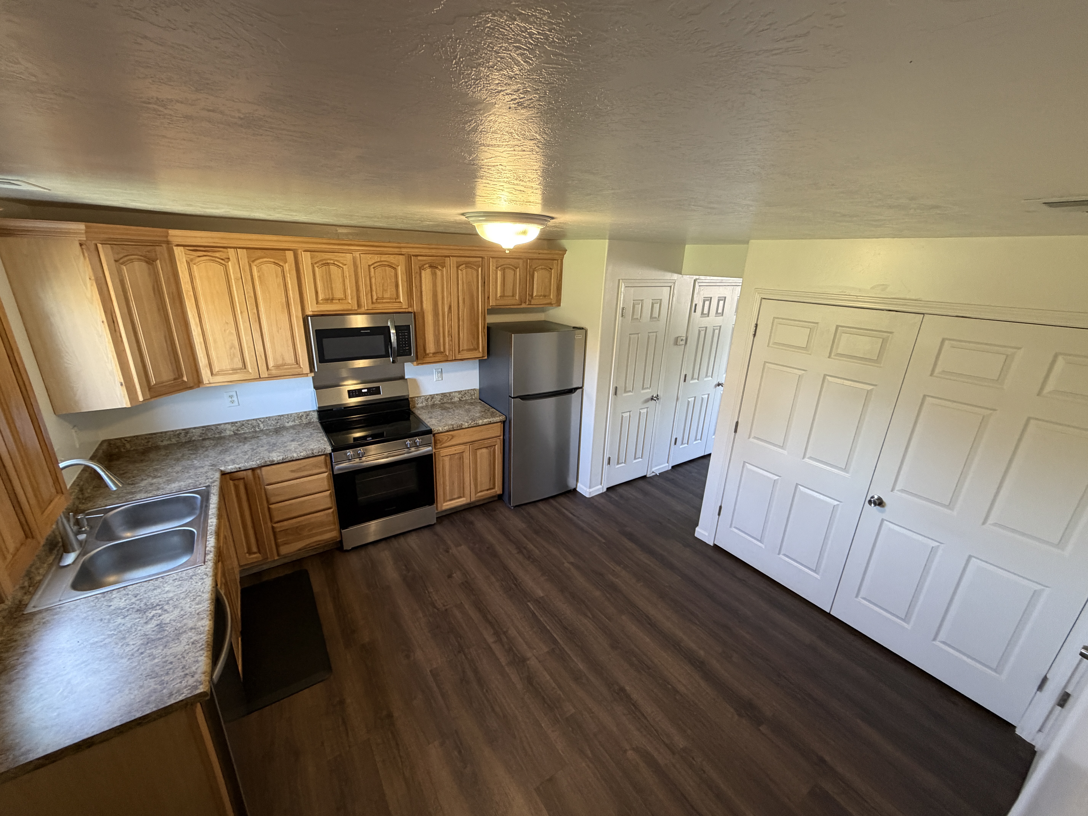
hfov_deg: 102.1
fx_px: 440
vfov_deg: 85.7
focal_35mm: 14
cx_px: 544
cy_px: 408
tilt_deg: -19.8
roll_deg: -1.8
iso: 320
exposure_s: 1/60
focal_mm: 2.22
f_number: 2.2
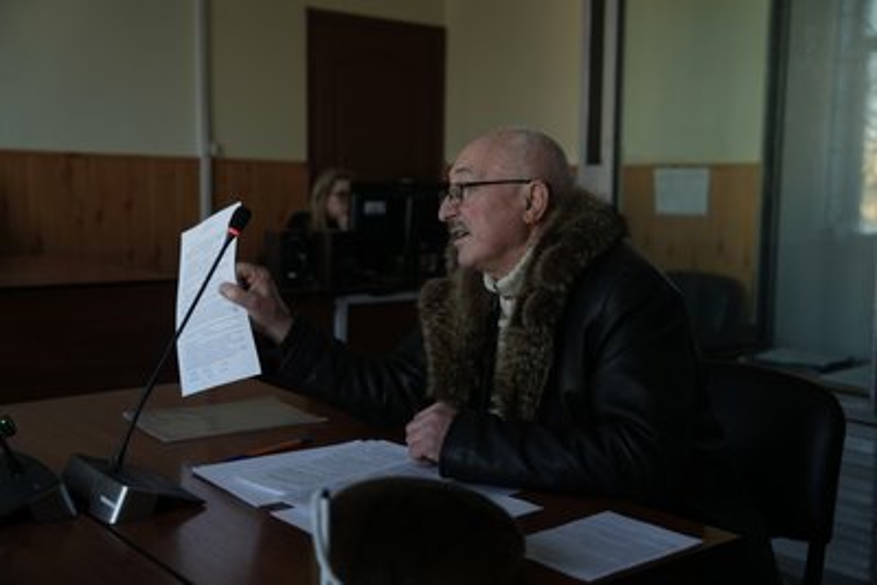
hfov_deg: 46.4
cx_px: 438
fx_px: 1023
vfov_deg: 31.9
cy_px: 292
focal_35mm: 42
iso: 160
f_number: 3.2
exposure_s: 1/50
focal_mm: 42
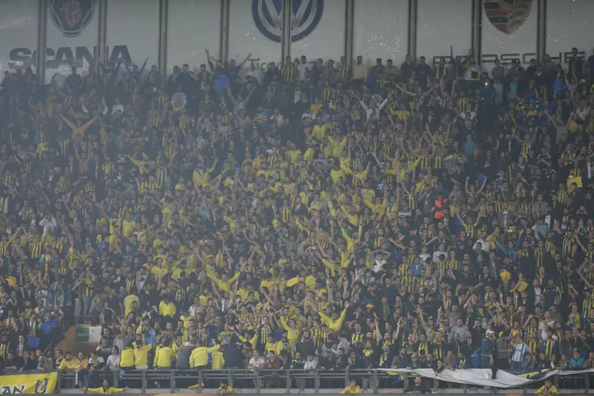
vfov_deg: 4.6
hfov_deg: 6.9
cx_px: 297
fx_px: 4948
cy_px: 198
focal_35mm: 300
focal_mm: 300
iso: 1250
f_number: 3.2
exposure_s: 1/320
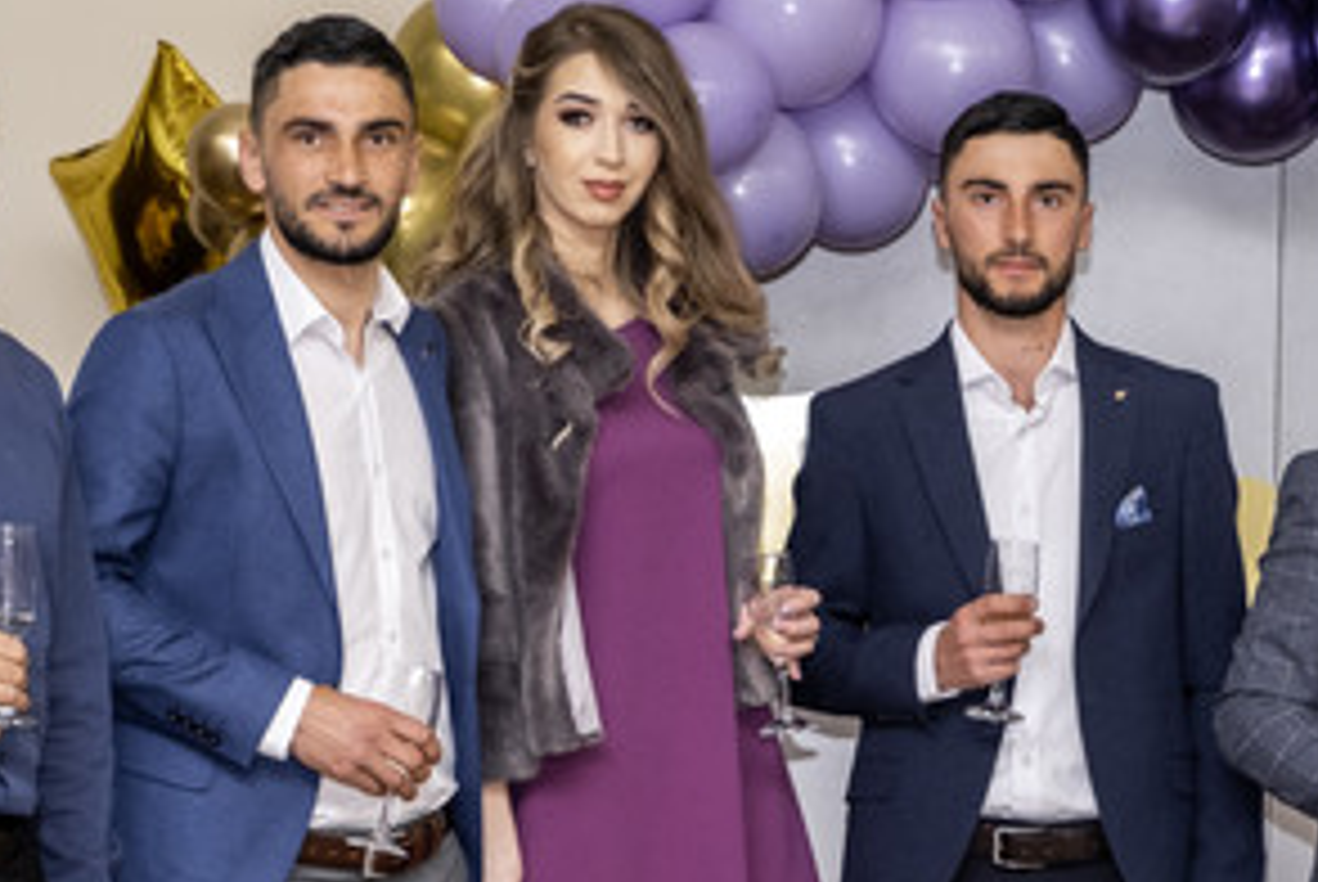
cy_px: 632
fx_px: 6633
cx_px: 841
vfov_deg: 7.6
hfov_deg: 11.3
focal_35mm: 181
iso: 1250
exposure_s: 1/125
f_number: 2.8
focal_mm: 55
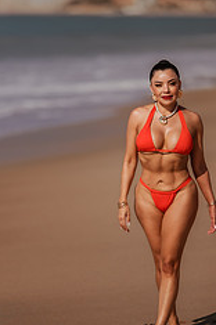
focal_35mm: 259
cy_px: 162
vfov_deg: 8.0
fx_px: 2338
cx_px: 127
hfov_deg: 5.3
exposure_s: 1/8000
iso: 50
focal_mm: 135
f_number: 1.8
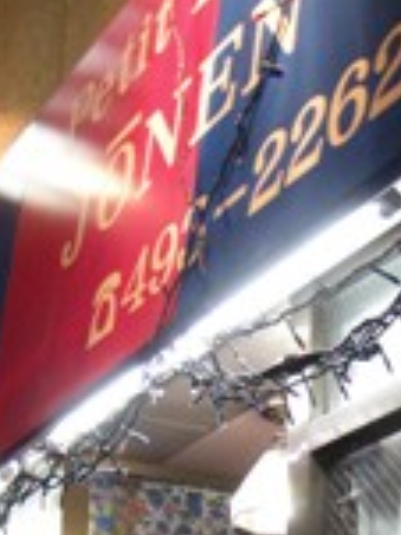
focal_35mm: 93
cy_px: 694
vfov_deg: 19.5
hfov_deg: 15.8
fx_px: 1438
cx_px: 263
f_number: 2.7
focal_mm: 7.5
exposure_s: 1/24.1
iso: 400
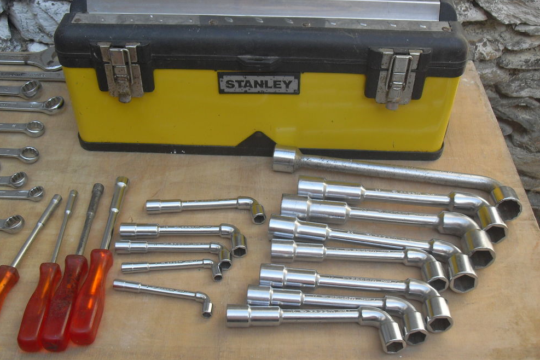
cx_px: 267
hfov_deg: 49.6
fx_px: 585
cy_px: 174
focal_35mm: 39
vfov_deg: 34.2
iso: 80
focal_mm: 6.3
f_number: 2.8
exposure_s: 1/125
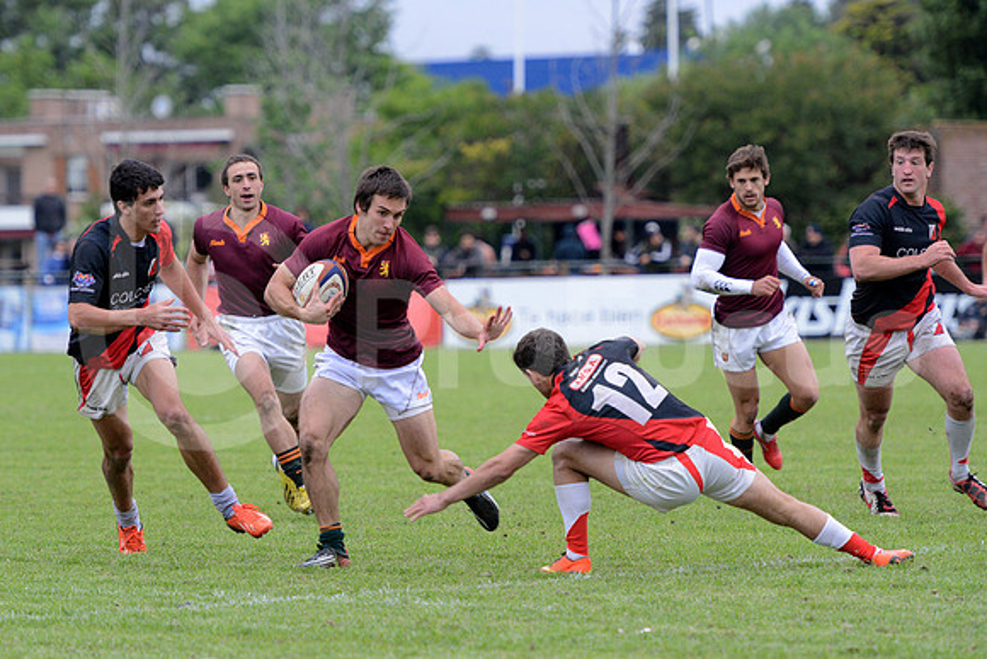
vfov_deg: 6.2
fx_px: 6033
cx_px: 494
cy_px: 330
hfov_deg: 9.4
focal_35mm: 220
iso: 3200
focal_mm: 220
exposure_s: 1/500
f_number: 4
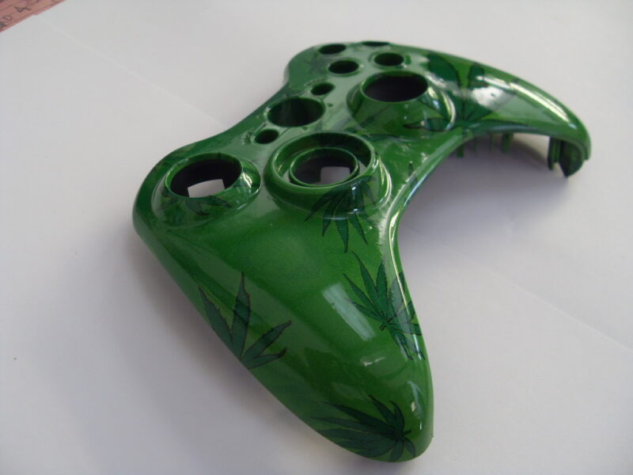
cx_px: 316
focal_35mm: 35
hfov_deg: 52.6
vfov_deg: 40.7
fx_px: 640
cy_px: 238
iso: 200
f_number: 2.8
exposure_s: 1/45
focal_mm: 6.3
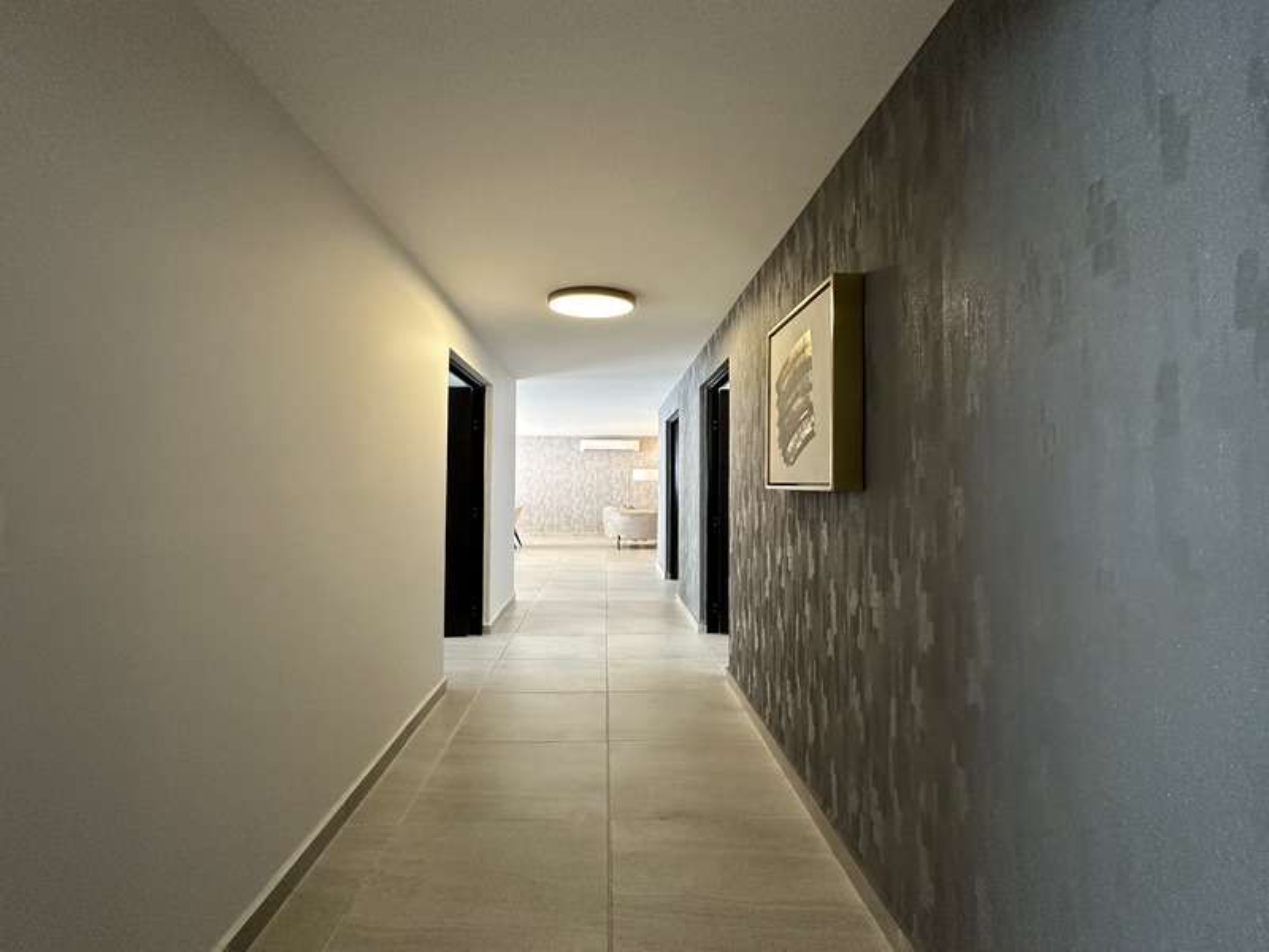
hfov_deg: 102.1
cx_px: 634
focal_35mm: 14
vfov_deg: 85.7
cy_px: 476
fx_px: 513
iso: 250
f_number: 2.2
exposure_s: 1/120
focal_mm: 2.22
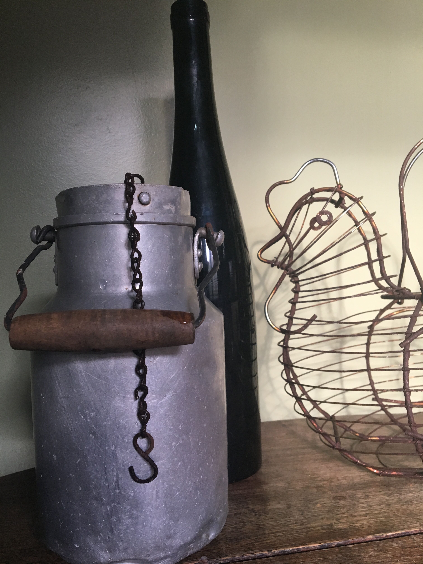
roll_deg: +1.4
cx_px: 212
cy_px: 282
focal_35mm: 29
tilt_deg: -2.7
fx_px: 472
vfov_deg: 61.7
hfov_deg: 48.2
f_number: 2.2
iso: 50
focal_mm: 4.15
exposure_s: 1/33
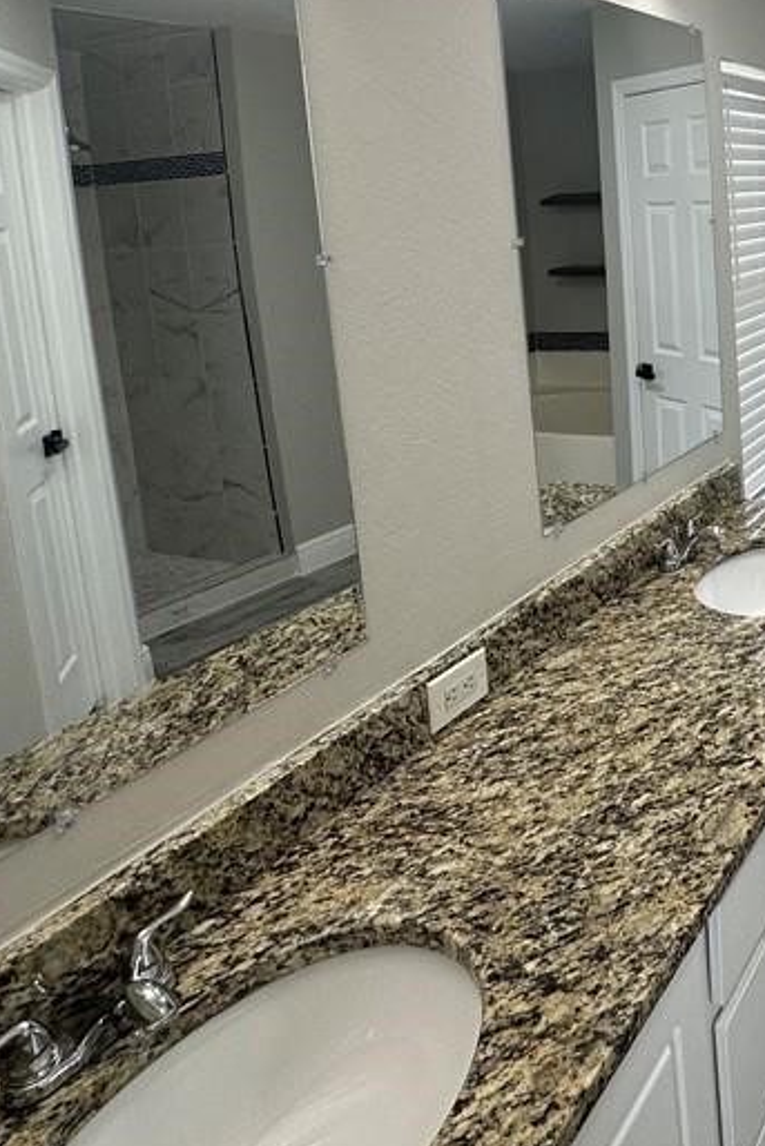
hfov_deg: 38.9
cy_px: 305
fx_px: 924
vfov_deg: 60.6
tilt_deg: -5.6
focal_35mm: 29
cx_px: 794
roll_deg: +2.9
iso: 100
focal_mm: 2.22
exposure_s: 1/120
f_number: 2.2
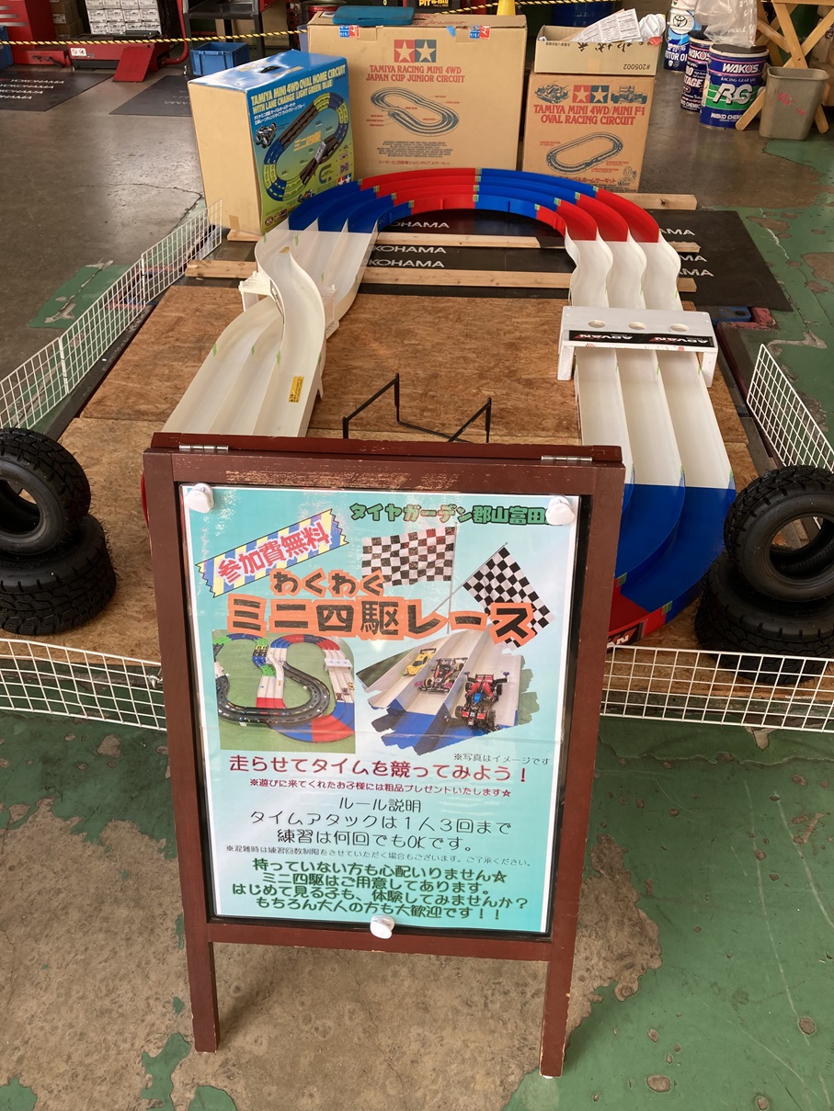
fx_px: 899
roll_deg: +0.9
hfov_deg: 49.8
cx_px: 417
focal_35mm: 28
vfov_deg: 63.4
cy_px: 556
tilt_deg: -38.4
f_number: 1.8
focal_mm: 3.99
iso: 20
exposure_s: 1/121
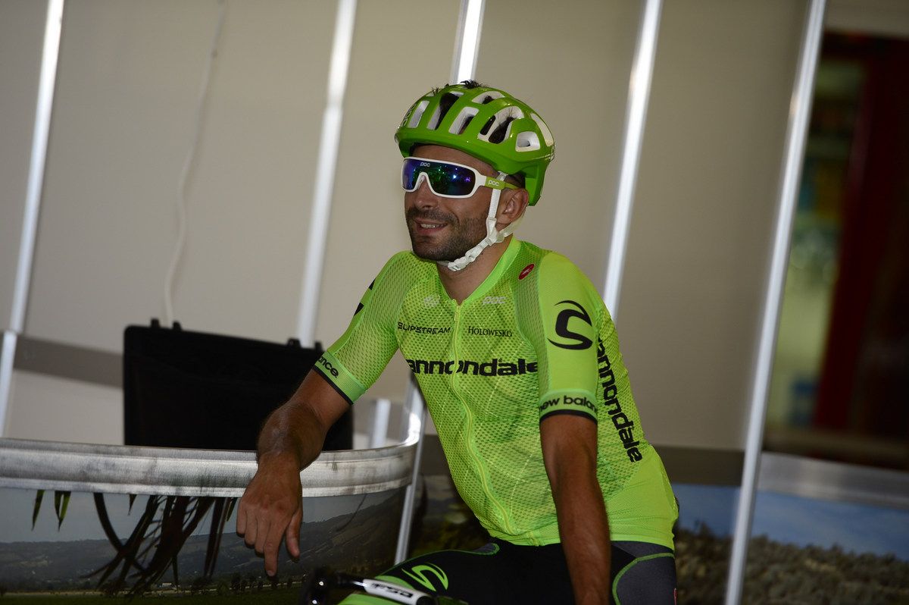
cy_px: 302
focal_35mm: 200
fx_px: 5046
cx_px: 454
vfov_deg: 6.9
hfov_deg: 10.3
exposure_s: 1/250
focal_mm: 200
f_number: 2.8
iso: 400
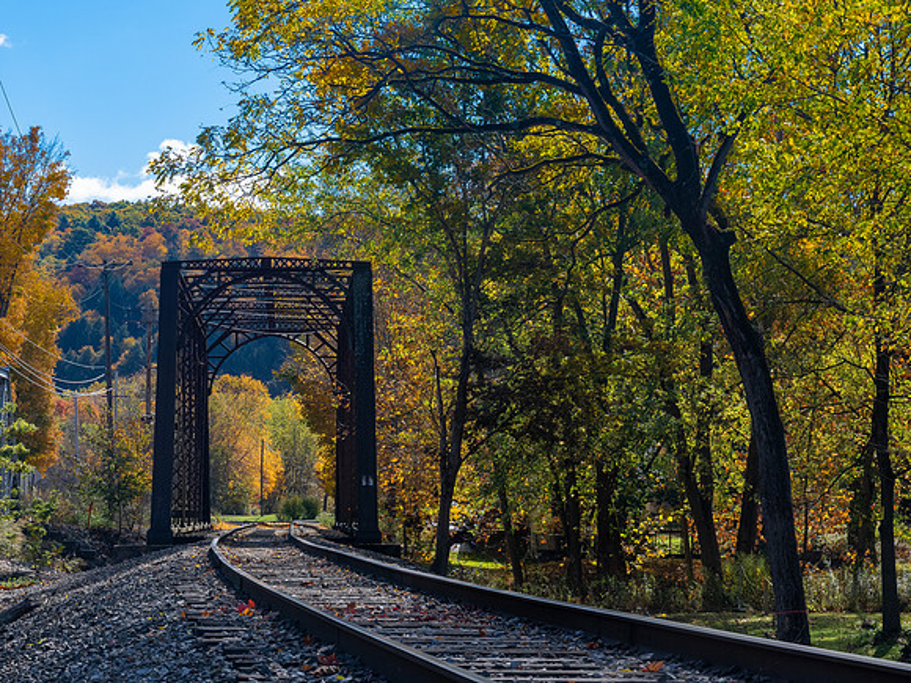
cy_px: 357
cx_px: 251
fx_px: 2752
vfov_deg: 14.2
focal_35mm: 105
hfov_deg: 18.7
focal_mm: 75
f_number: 14
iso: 400
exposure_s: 1/320
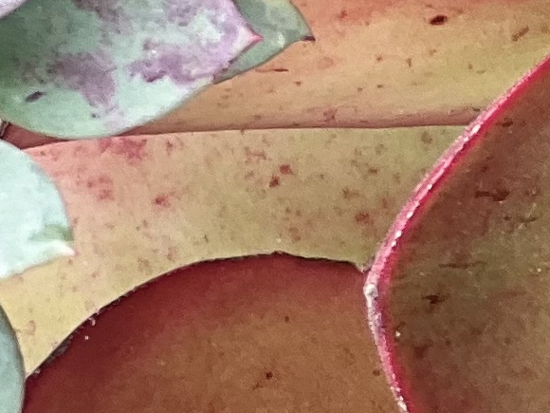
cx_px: 1863
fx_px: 8500
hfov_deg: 3.6
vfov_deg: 2.8
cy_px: 233
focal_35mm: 535
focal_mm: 9
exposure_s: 1/121
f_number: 2.8
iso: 25
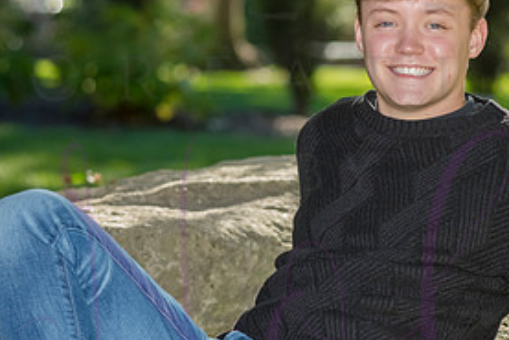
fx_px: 3551
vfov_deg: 5.5
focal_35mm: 251
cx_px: 369
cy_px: 168
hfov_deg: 8.2
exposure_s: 1/640
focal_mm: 120
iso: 800
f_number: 5
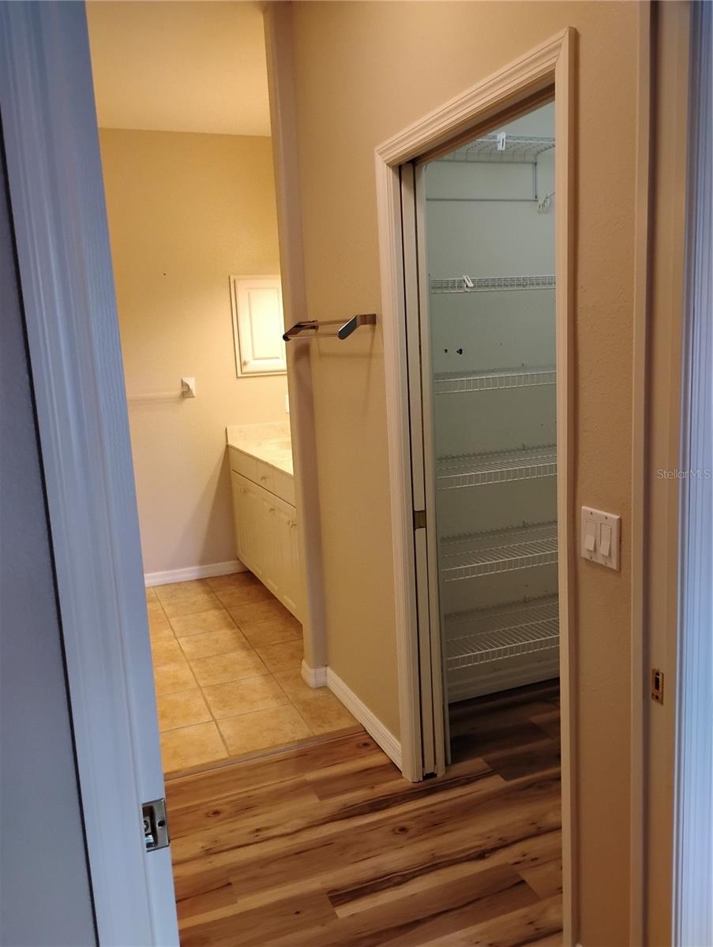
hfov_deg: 49.8
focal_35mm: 28
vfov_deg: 63.4
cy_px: 474
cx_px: 356
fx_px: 767
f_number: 1.8
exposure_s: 1/60
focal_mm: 4.26
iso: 1247
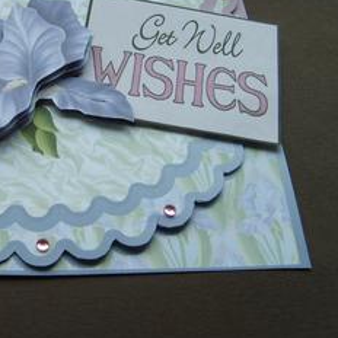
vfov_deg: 28.4
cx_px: 36
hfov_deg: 27.6
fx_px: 663
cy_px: 114
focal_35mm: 60
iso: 50
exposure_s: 1/90
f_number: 2.8
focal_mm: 5.8
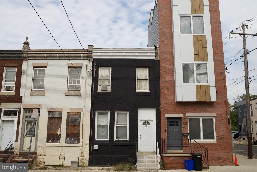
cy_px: 86
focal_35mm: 30
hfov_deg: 61.9
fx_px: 214
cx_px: 128
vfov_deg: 43.6
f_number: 10
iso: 100
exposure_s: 1/160
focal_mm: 20
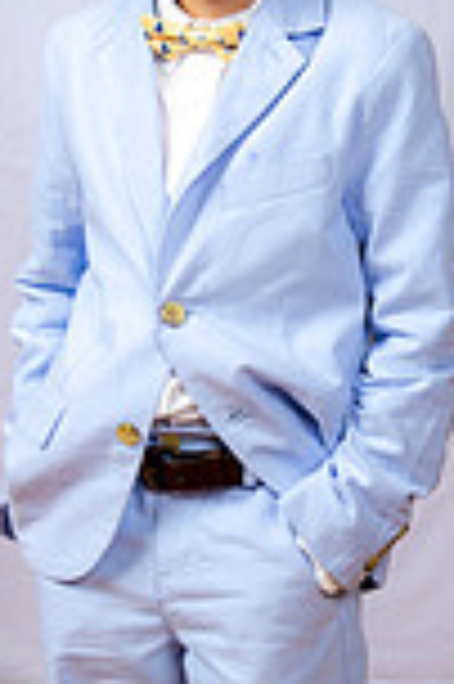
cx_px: 317
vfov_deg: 15.4
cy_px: 410
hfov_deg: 10.3
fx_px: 2521
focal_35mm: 133
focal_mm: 45
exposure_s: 1/160
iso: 250
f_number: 6.3
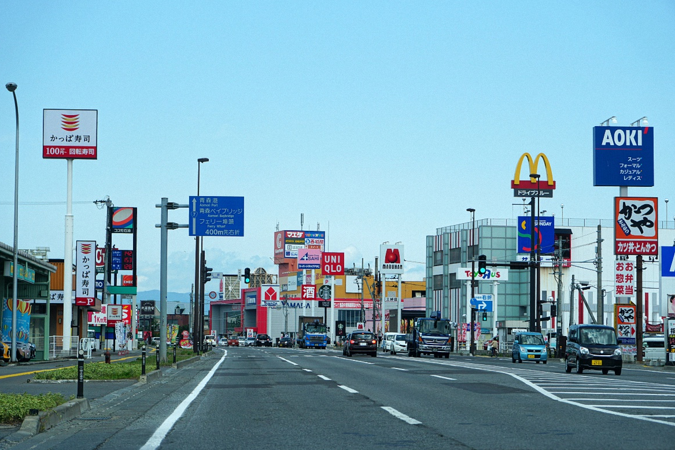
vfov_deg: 12.7
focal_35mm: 108
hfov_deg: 18.9
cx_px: 330
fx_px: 2025
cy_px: 222
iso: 100
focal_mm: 70
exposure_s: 1/640
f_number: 4.5
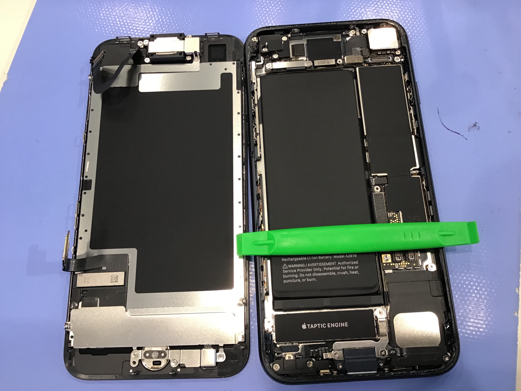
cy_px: 196
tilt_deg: -72.2
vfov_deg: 45.4
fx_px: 467
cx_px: 260
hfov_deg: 58.4
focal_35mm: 31
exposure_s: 1/30
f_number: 2.4
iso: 64
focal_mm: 3.3
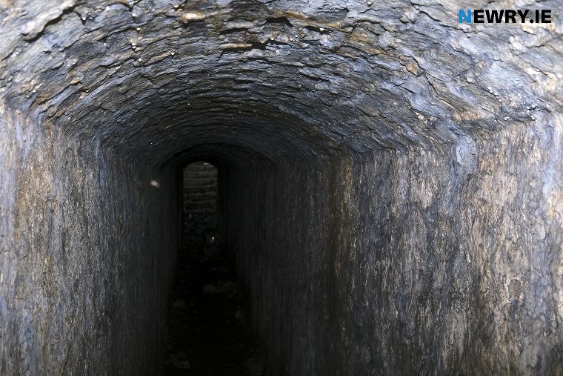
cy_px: 188
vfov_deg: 25.5
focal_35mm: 53
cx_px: 282
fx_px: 829
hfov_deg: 37.5
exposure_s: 1/125
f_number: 8
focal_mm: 35
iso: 800
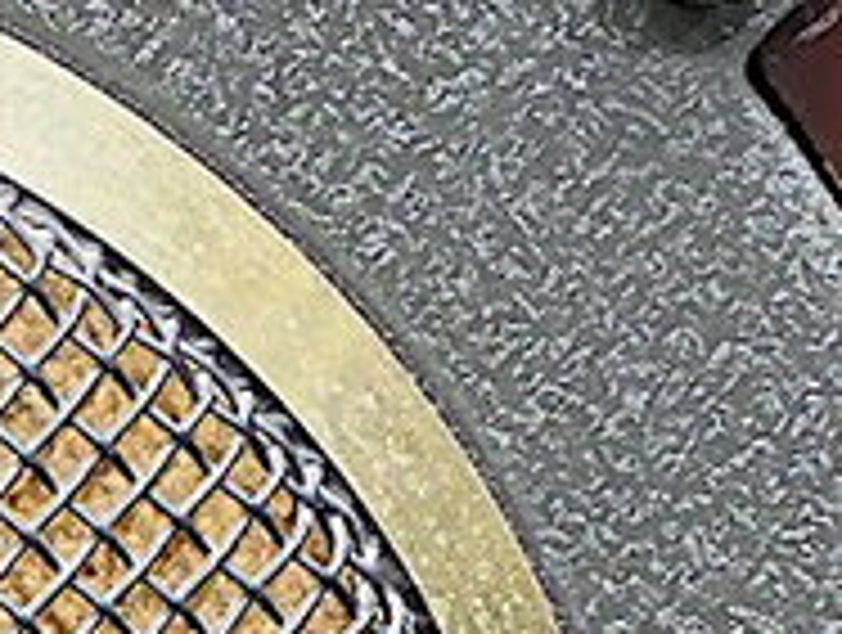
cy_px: 1034
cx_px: -666
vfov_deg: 2.5
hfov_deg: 3.3
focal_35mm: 589
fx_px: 14354
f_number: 5.1
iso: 1600
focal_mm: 20.6
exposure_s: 1/13
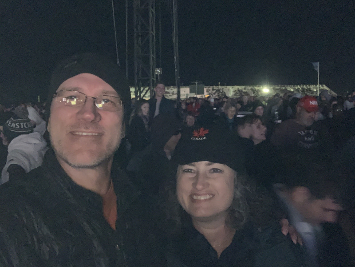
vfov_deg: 44.2
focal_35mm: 32
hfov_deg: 56.8
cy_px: 134
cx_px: 178
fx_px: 328
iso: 800
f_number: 2.2
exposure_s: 1/16
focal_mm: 2.87
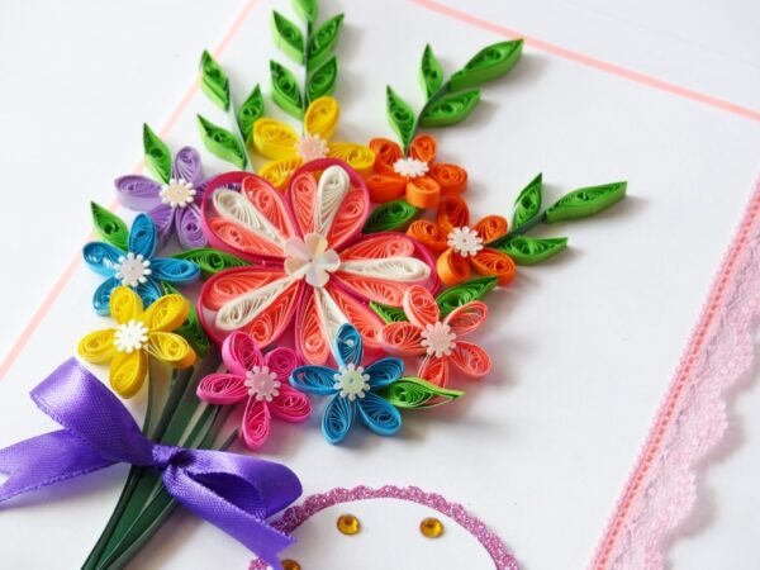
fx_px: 1998
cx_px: 380
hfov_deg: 21.5
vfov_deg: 16.2
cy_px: 285
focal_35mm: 91
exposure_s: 1/100
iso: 100
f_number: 2.8
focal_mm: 16.4
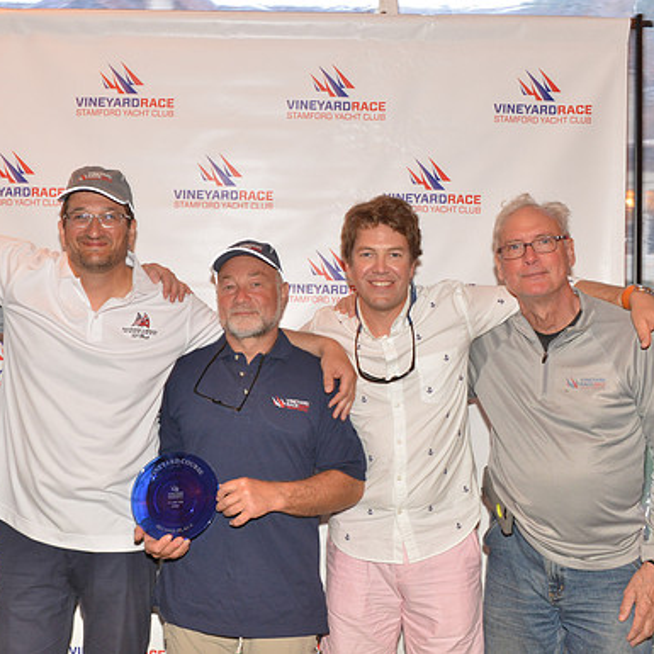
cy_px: 327
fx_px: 876
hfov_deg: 40.6
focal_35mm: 41
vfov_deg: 40.9
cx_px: 238
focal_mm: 32
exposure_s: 1/15
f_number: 9
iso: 2000
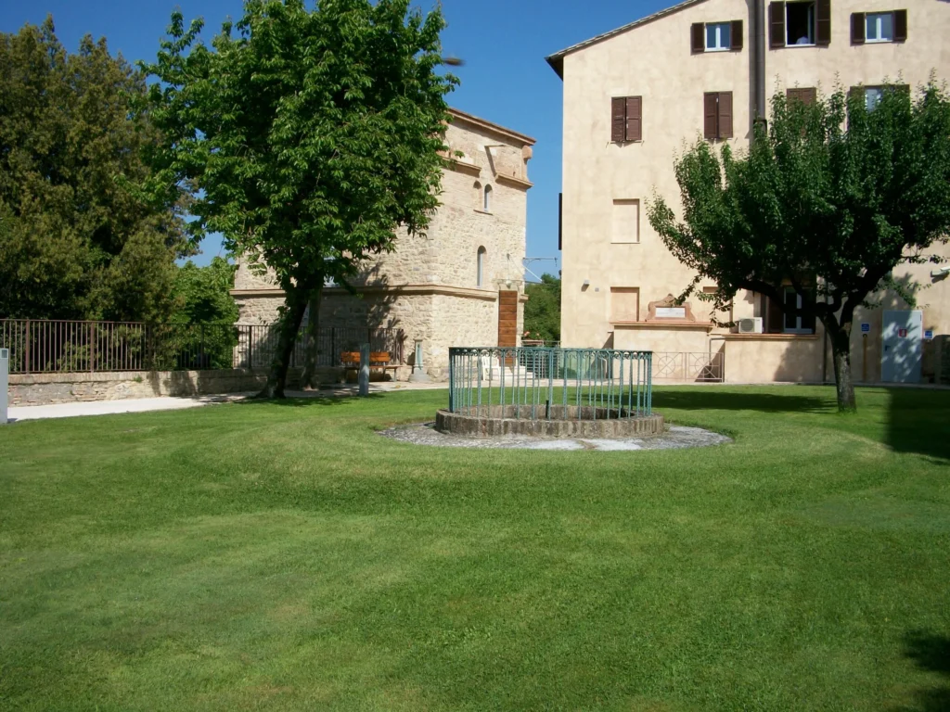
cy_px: 356
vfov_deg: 40.7
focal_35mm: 35
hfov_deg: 52.6
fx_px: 961
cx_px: 475
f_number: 5.6
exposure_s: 1/500
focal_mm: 6.3
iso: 80
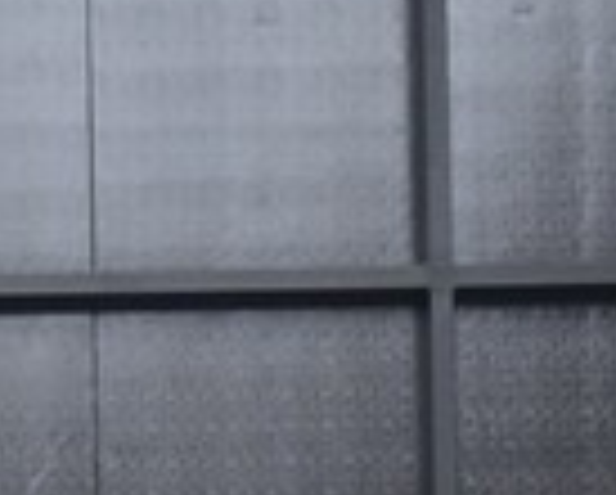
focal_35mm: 294
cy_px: 1330
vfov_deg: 5.1
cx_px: -809
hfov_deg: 6.3
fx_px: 5368
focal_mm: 26
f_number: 6.7
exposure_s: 1/125
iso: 400
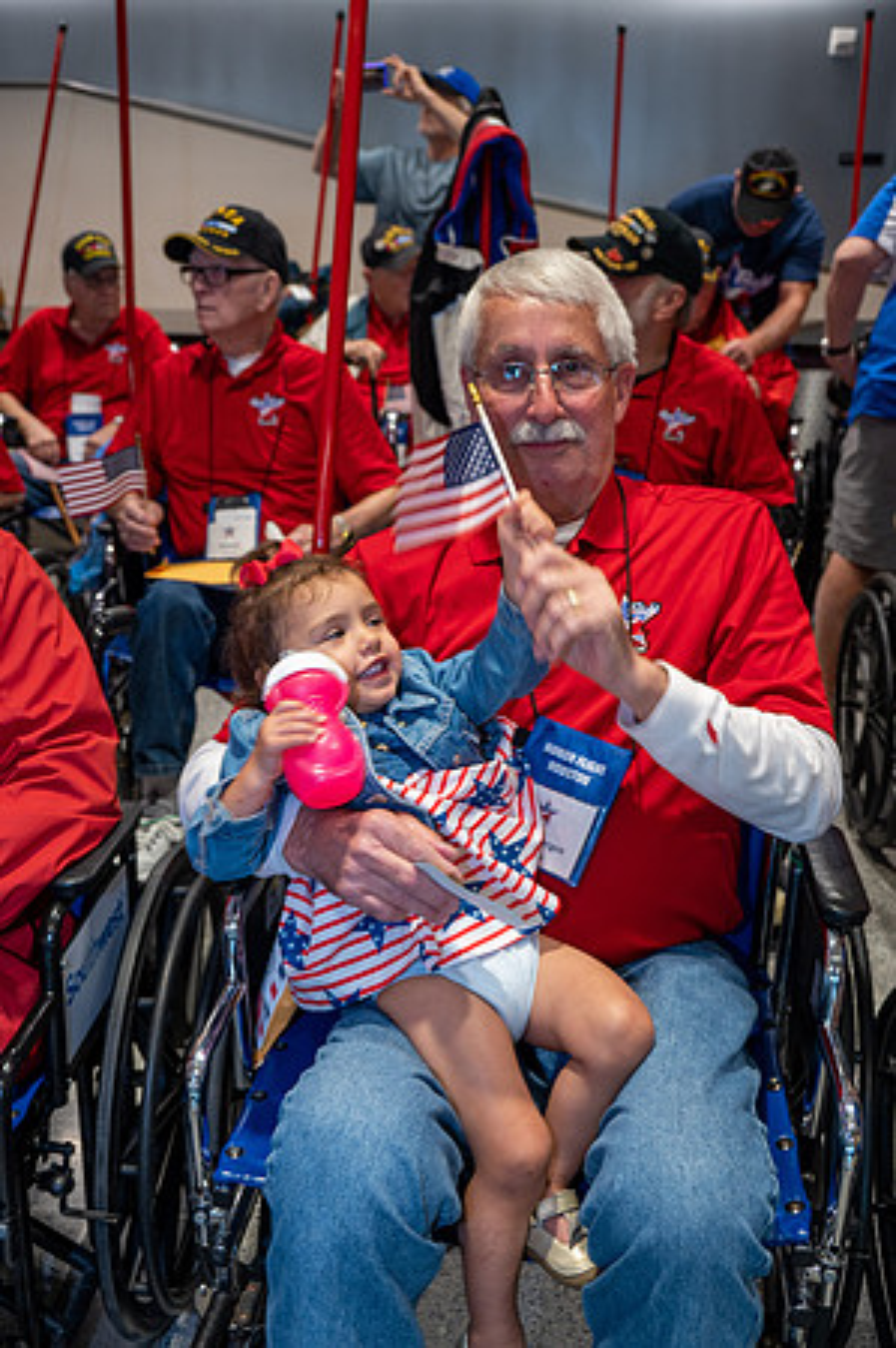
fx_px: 1384
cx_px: 448
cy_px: 674
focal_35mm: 37
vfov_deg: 51.9
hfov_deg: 35.9
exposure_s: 1/40
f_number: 5
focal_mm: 37
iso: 1100
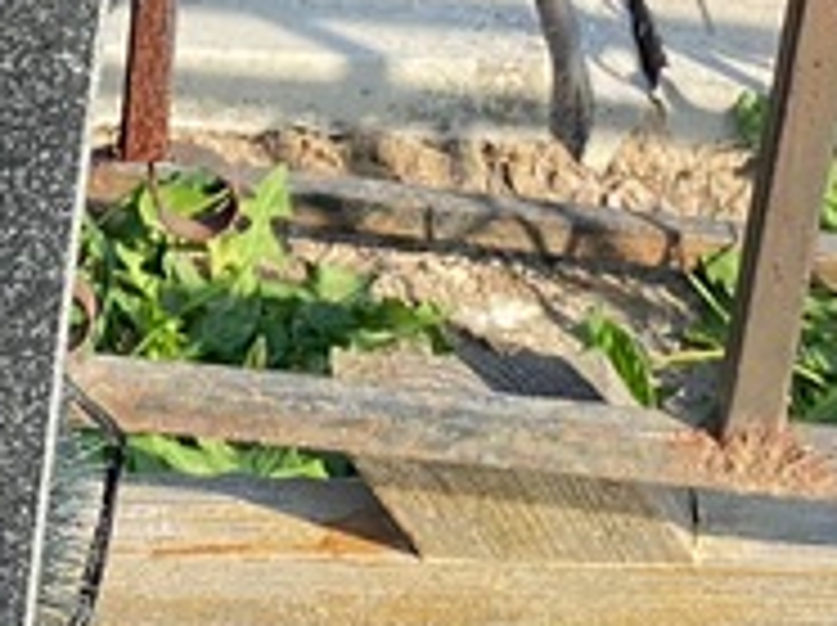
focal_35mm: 224
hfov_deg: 8.4
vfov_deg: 6.6
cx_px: -806
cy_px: -198
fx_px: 5409
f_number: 2
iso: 20
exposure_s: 1/872
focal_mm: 6
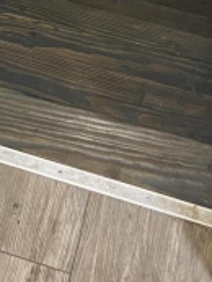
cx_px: 21
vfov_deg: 17.0
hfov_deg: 14.7
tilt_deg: -39.9
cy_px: -187
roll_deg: -0.3
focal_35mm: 100
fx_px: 816
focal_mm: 5.1
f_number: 1.6
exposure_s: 1/60
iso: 500
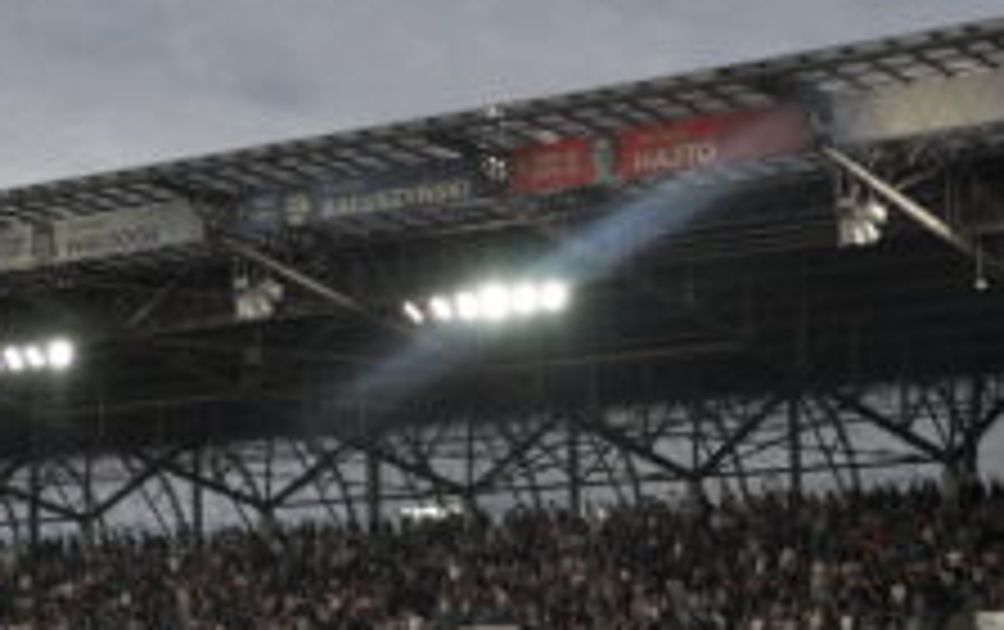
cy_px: 448
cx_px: 101
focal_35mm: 112
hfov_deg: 18.3
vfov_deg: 11.7
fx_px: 3068
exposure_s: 1/125
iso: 250
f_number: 4
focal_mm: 28
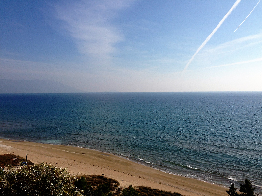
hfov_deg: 55.4
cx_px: 131
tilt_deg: -1.2
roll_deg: -1.4
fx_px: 250
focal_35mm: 33
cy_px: 98
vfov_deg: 42.9
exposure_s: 1/3623
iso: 50
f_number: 2.4
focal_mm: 4.12
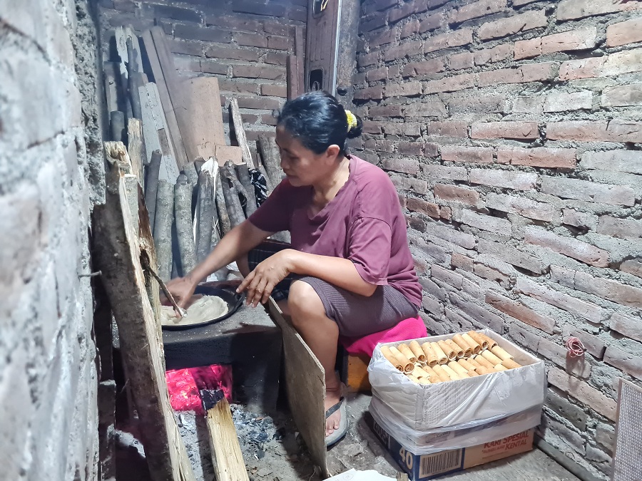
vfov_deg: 53.1
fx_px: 482
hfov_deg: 67.3
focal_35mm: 26
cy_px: 240
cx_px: 321
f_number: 1.8
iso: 1250
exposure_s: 1/20
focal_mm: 5.4
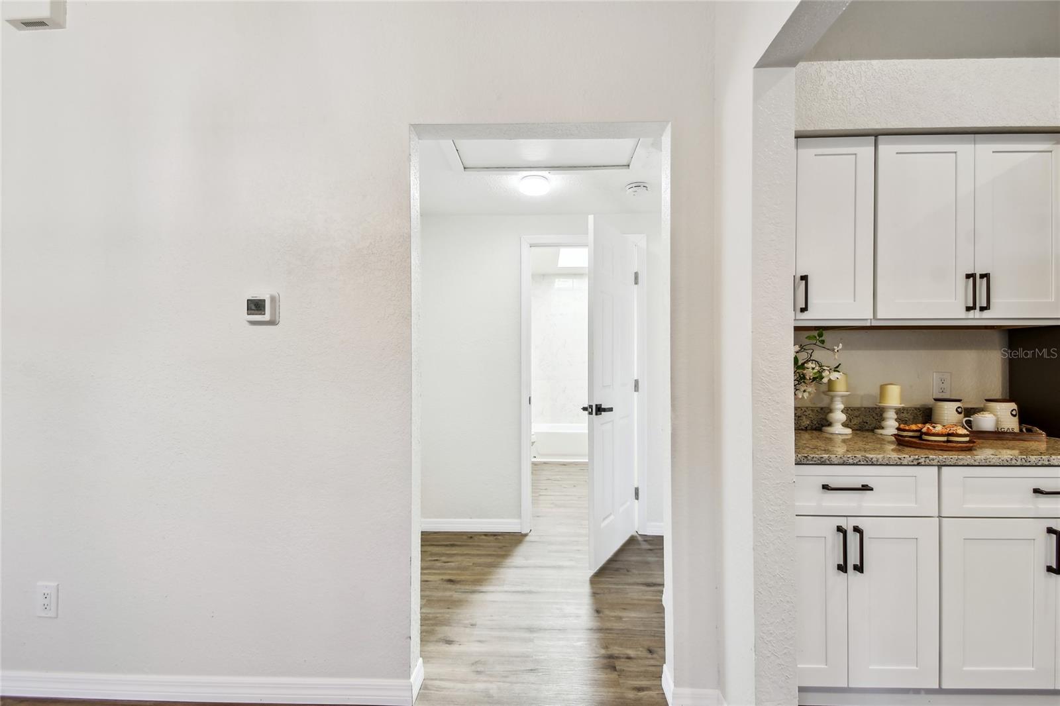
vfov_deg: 77.3
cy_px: 353
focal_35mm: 15
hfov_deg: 100.4
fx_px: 442
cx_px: 530
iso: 100
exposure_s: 1/25
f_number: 7.1
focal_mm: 10
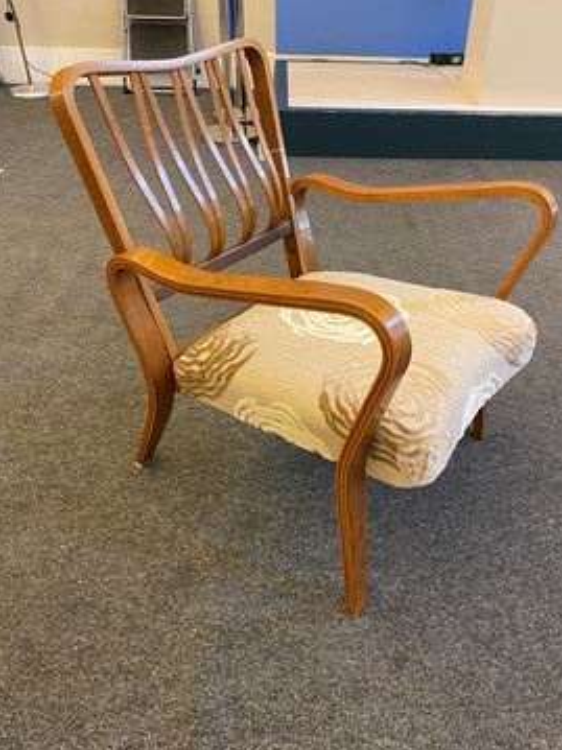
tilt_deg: -34.9
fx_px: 628
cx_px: 307
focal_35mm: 29
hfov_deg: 48.1
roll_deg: -0.6
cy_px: 378
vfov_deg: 61.7
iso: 320
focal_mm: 4.25
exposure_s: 1/50
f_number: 1.8
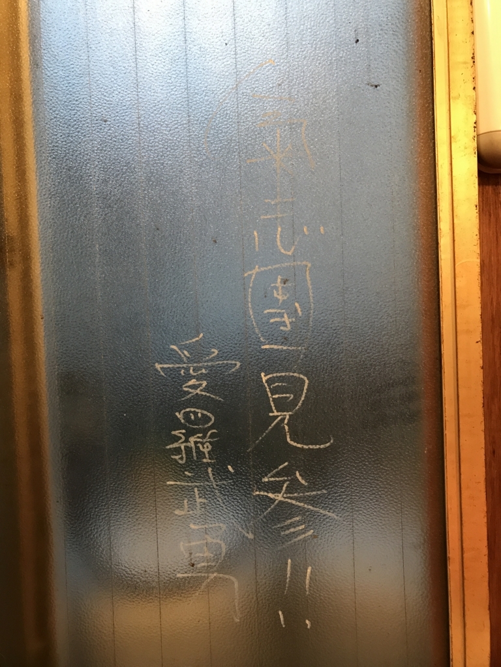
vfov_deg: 63.4
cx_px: 250
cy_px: 334
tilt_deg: -0.7
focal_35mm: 28
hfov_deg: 49.7
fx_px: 540
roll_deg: +1.8
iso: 64
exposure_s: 1/17
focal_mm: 3.99
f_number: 1.8
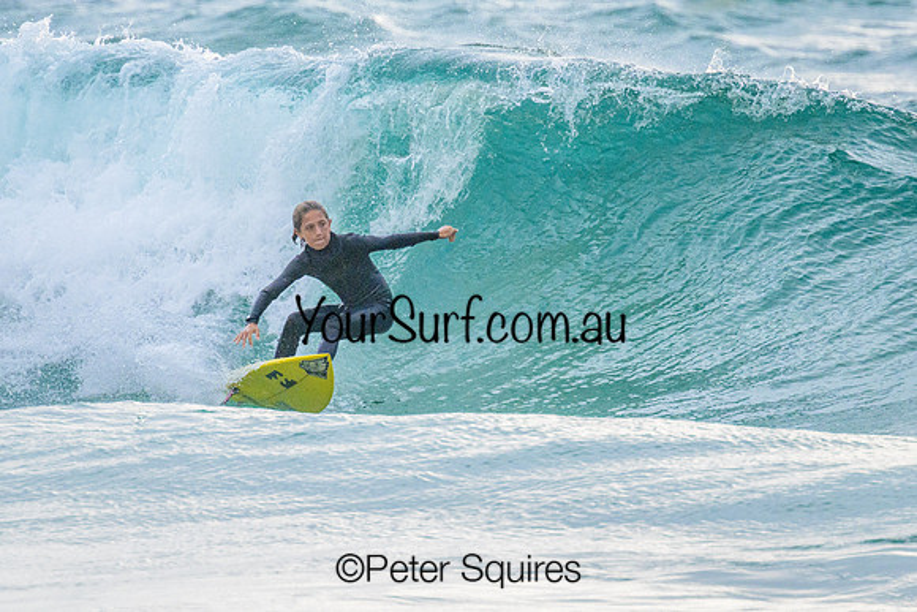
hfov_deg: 1.9
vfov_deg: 1.3
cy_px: 284
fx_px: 28041
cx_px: 431
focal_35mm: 1101
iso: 2200
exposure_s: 1/2000
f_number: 11
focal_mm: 800
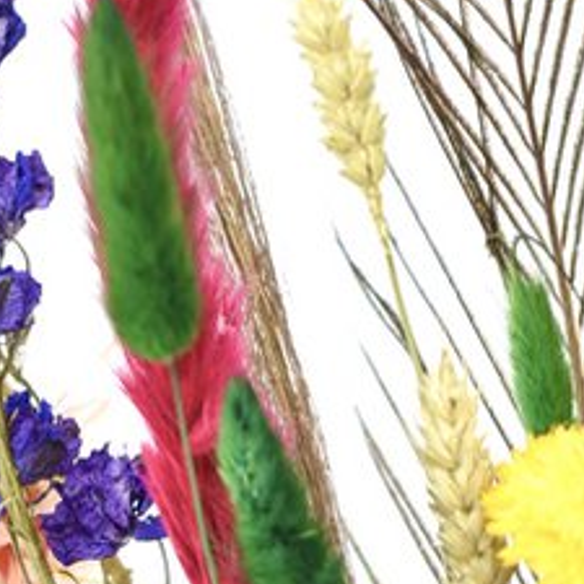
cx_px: 572
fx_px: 2939
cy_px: 335
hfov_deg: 11.2
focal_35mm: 154
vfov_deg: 11.3
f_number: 4.5
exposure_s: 1/50
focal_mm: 34
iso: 140
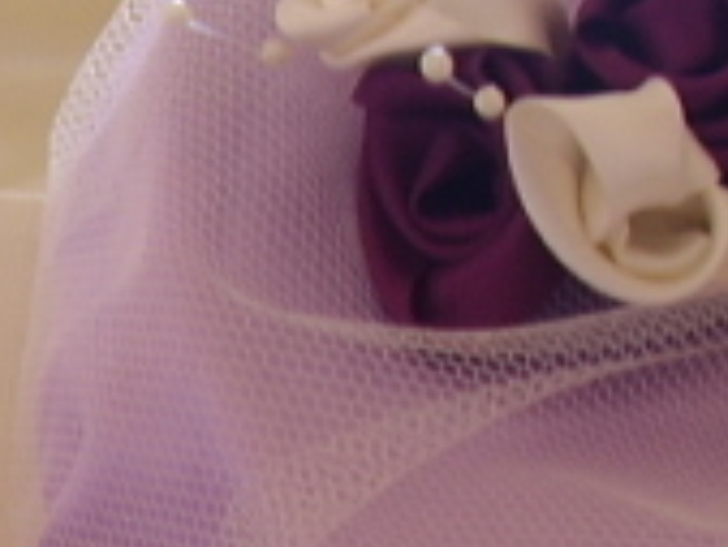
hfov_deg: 21.3
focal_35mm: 91
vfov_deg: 15.7
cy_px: 642
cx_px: 181
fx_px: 1915
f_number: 2.9
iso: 100
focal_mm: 5.8
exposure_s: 1/9
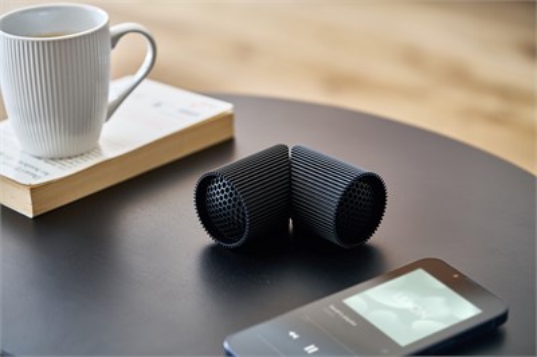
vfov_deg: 15.2
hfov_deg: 22.6
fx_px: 1341
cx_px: 268
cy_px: 178
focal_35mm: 90
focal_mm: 90
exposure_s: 1/5
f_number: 4
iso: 200
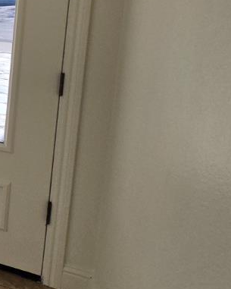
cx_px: -320
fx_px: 427
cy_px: 28
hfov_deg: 15.4
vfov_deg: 35.1
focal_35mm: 50
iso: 100
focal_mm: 2.2
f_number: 2.2
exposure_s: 1/1538
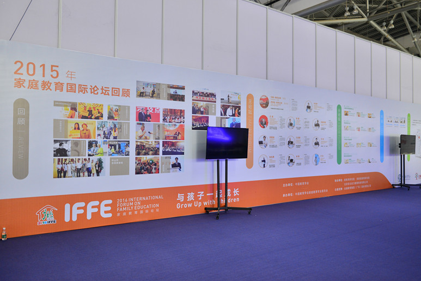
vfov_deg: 43.6
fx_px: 351
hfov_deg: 61.9
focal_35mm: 30
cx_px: 213
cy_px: 137
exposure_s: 1/60
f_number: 2.8
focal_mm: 29
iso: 1000
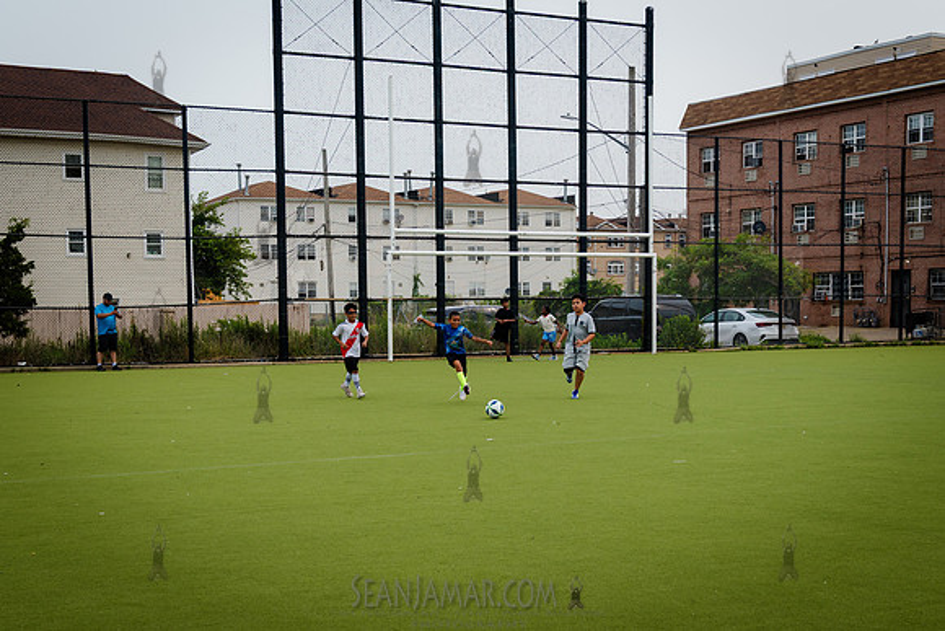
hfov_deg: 38.6
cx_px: 478
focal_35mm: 51
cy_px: 427
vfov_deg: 26.1
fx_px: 1351
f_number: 4
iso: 250
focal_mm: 38
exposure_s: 1/1600
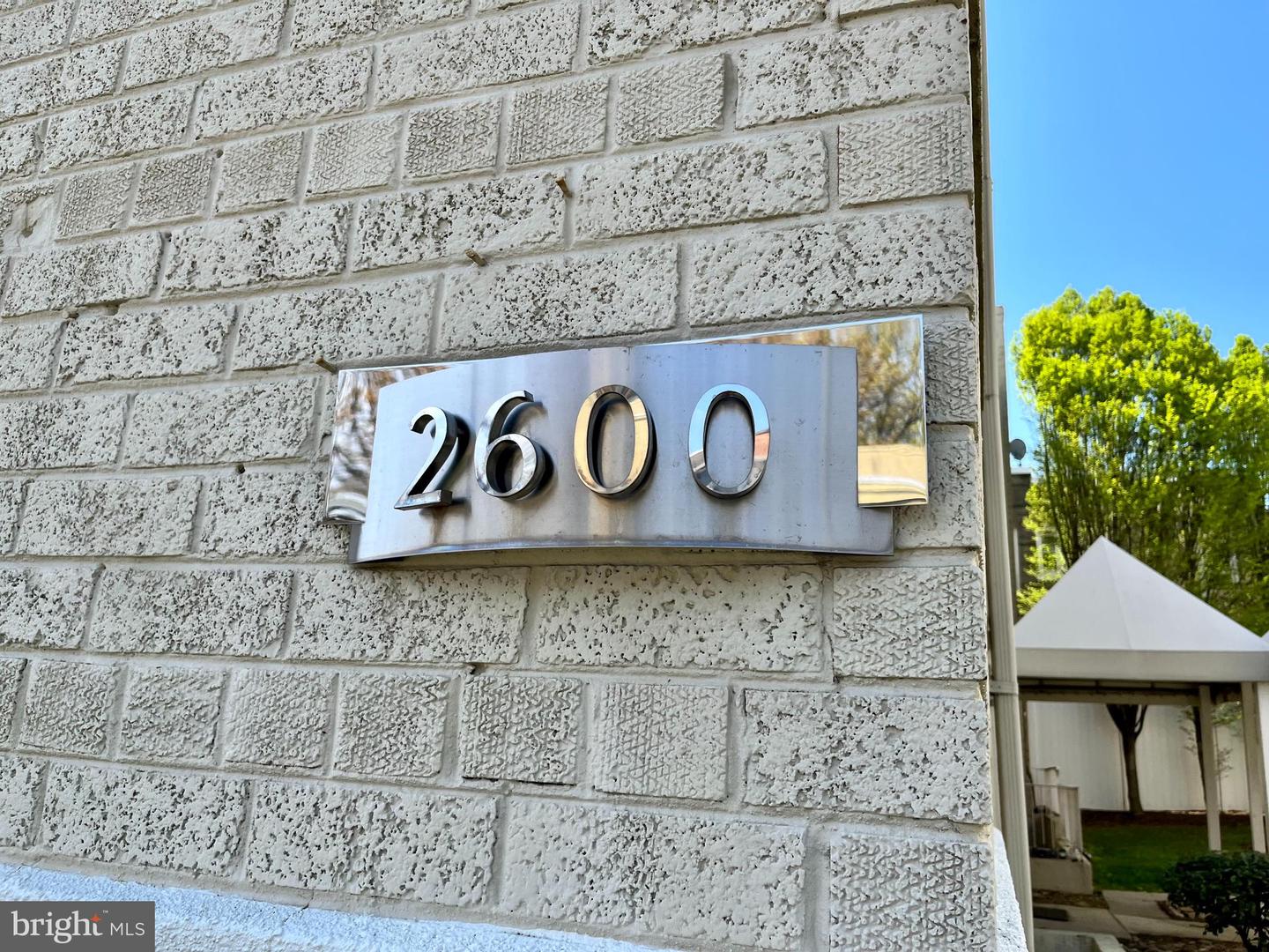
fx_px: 953
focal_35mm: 26
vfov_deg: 53.1
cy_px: 476
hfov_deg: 67.3
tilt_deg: +15.5
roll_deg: -3.0
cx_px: 634
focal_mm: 5.1
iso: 50
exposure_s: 1/1748
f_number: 1.6
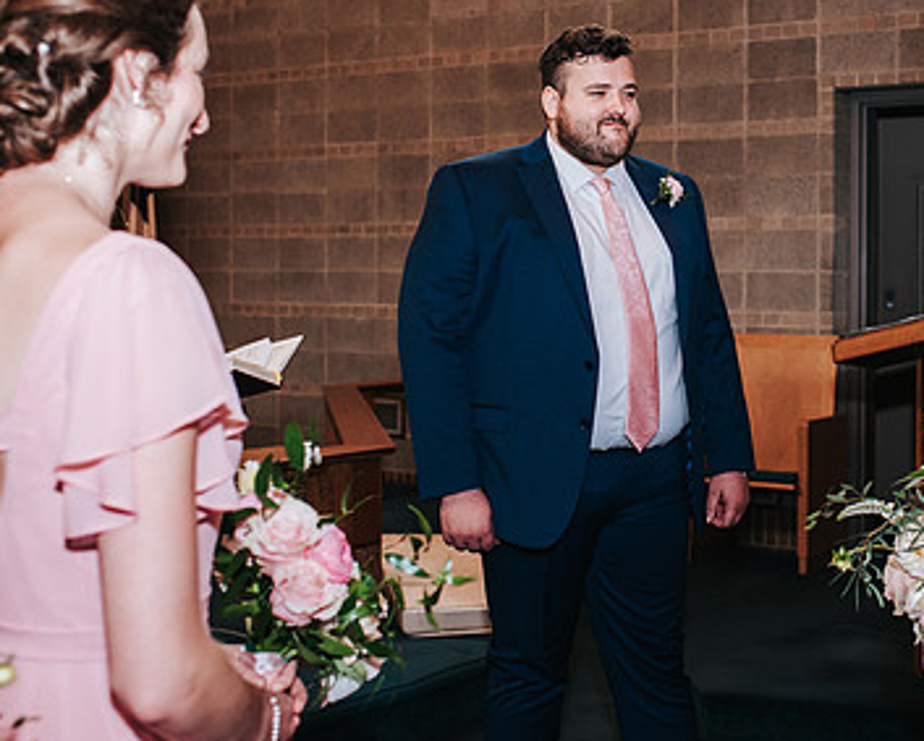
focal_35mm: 57
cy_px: 281
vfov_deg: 26.6
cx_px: 691
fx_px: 1560
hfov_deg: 32.4
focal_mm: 35
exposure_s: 1/125
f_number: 3.2
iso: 1000
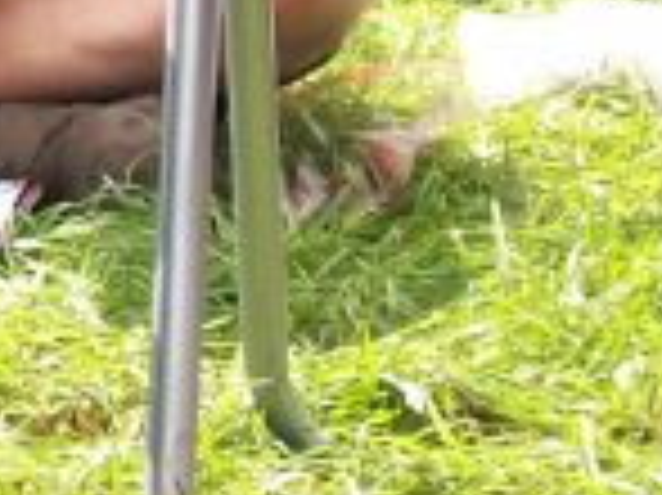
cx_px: -973
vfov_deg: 3.8
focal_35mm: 382
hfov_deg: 5.0
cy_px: -657
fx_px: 7299
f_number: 3.8
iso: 80
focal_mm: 11.6
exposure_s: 1/311
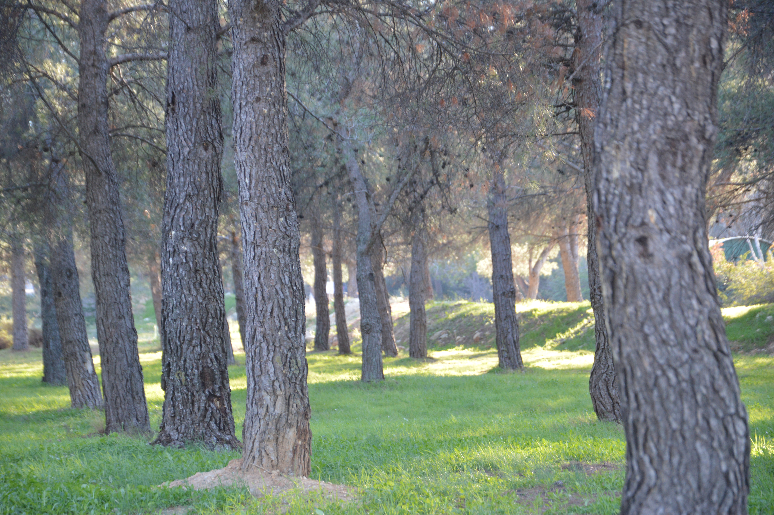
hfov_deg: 14.0
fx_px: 3158
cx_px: 387
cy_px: 258
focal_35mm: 147
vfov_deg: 9.3
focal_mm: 98
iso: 640
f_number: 5.6
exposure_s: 1/60
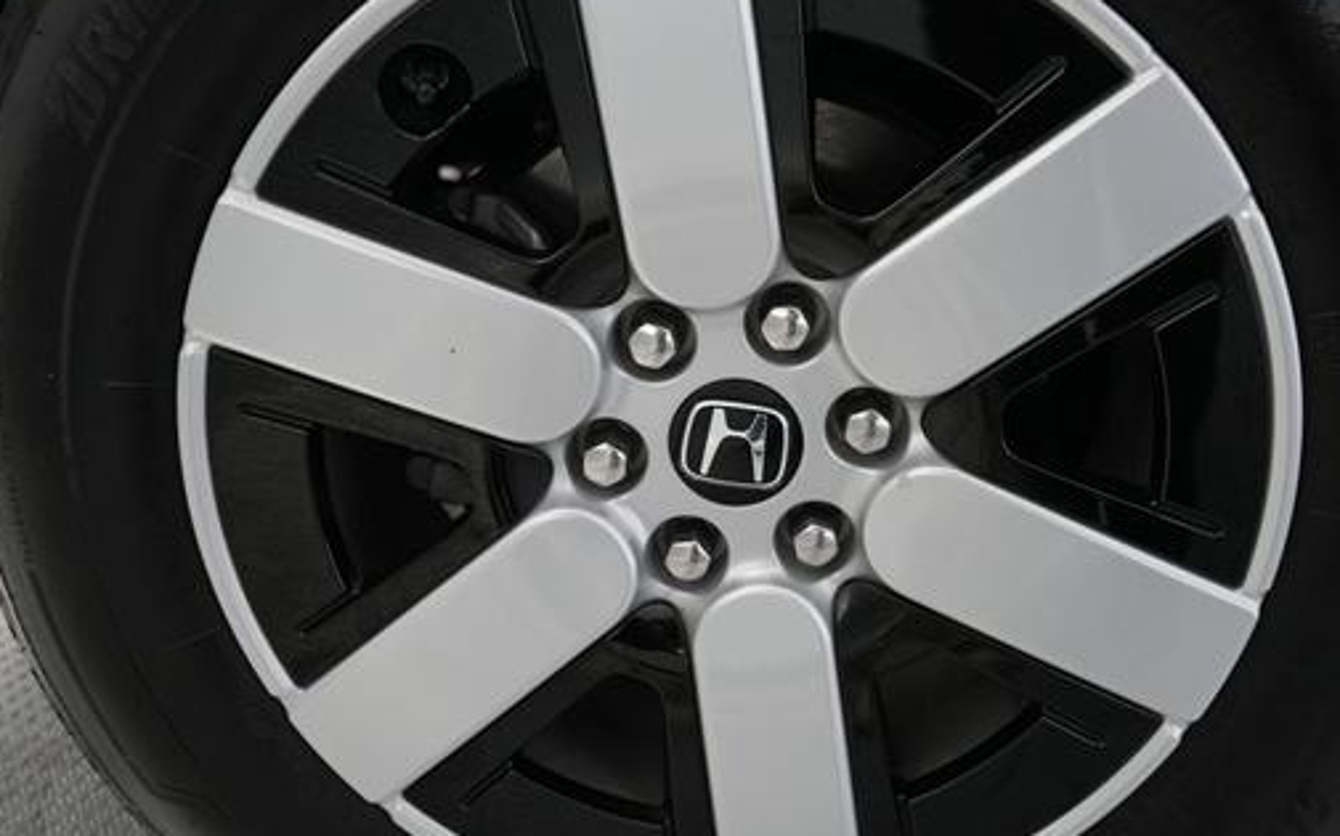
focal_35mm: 31
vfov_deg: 40.5
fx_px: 1131
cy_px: 366
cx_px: 746
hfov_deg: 61.1
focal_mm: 24
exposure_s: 1/160
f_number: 2.8
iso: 3200
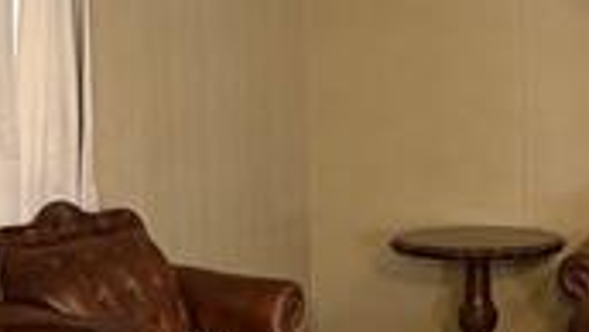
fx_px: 1235
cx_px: 473
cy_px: 192
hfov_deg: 26.3
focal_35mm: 79
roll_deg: -0.1
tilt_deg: -4.1
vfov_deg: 15.3
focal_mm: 5.96
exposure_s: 1/30
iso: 500
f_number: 1.6
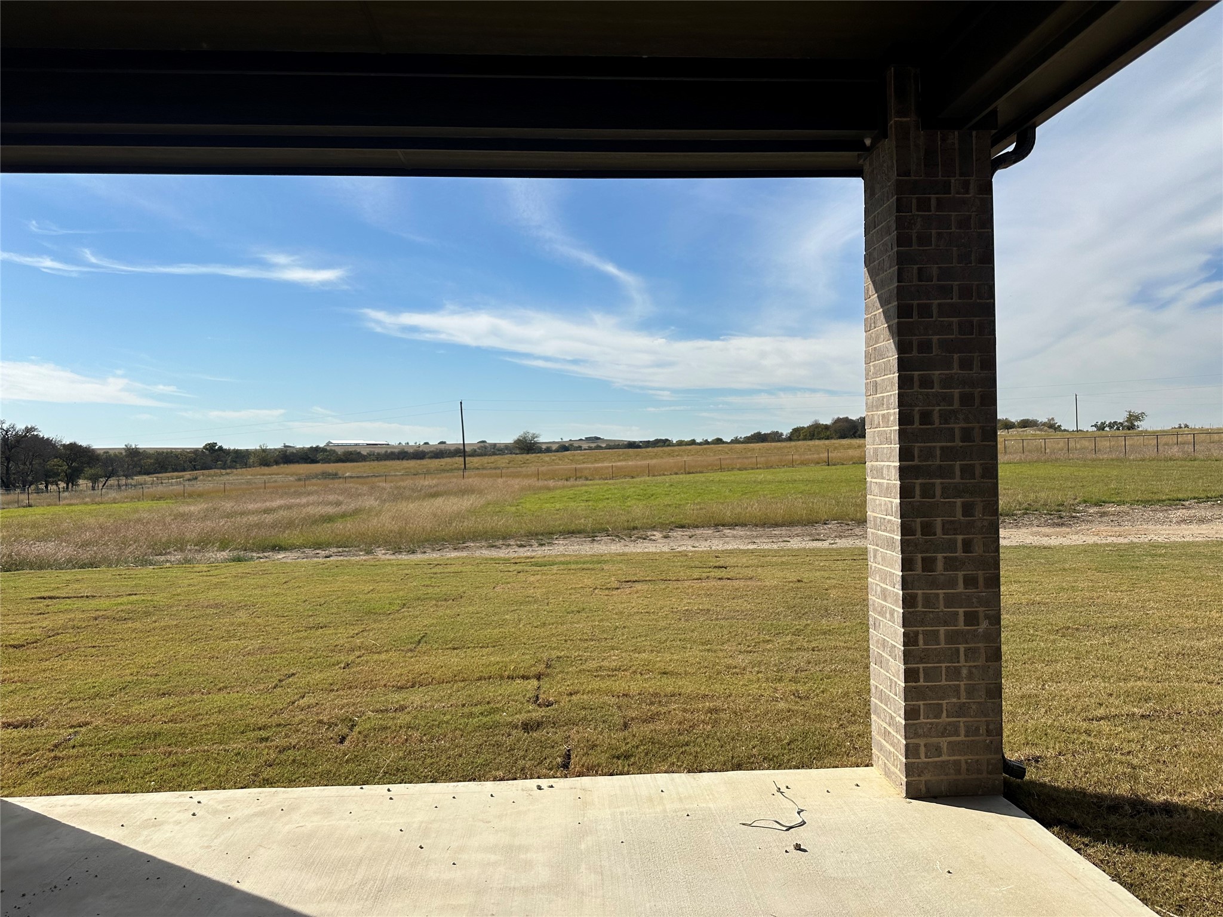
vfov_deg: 56.8
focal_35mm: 24
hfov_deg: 71.6
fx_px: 848
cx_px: 612
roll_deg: +0.1
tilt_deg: +0.2
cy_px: 458
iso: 80
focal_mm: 6.86
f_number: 1.78
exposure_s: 1/6623
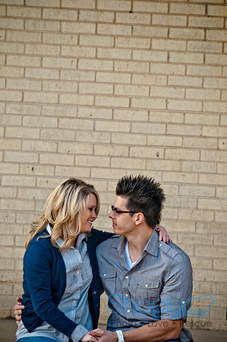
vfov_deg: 7.9
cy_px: 171
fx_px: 2488
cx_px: 114
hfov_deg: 5.2
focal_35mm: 262
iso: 400
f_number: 5
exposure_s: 1/160
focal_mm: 175
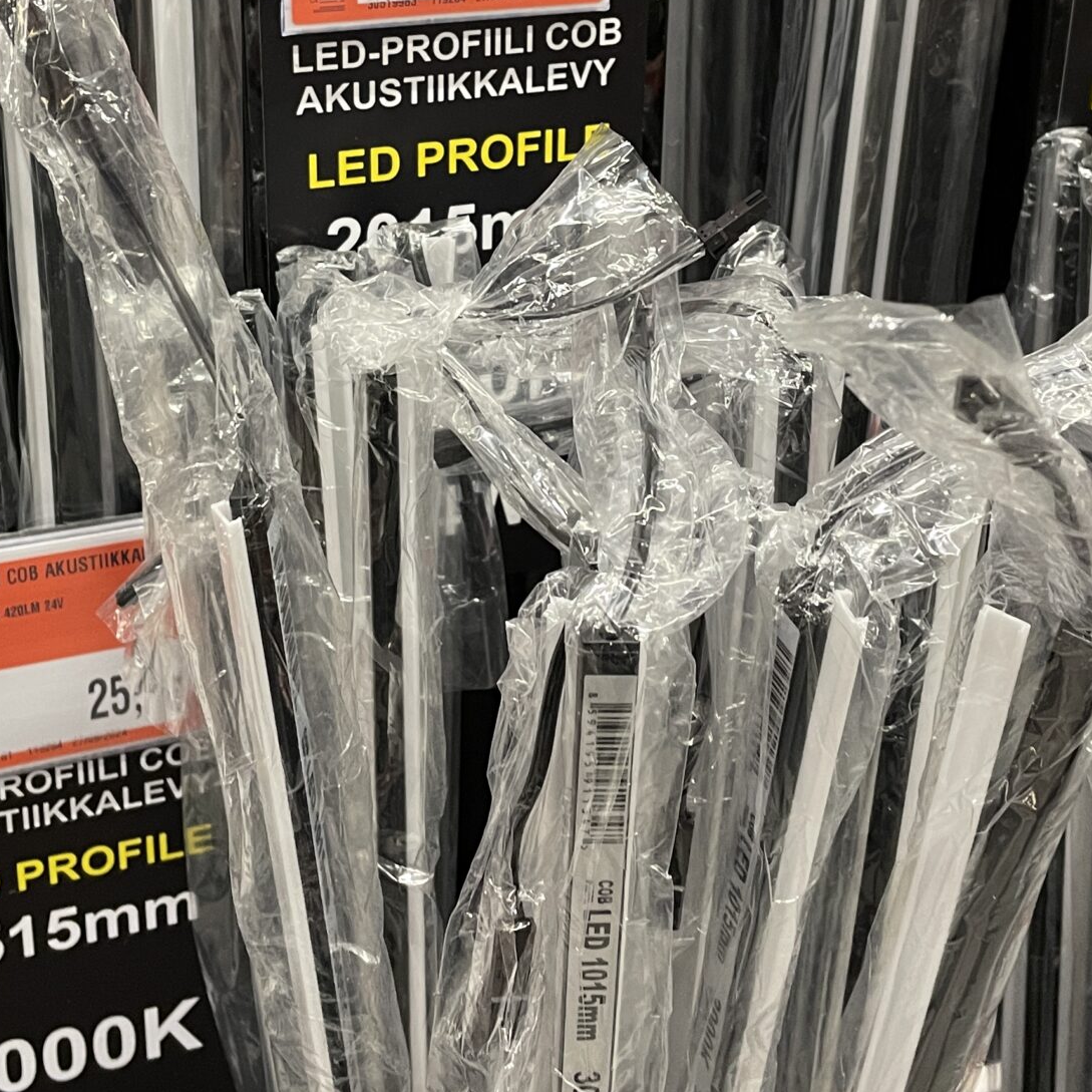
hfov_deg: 31.6
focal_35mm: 54
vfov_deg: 30.8
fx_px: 1927
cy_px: 213
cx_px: 499
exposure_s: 1/50
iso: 250
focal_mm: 4.2
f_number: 1.6
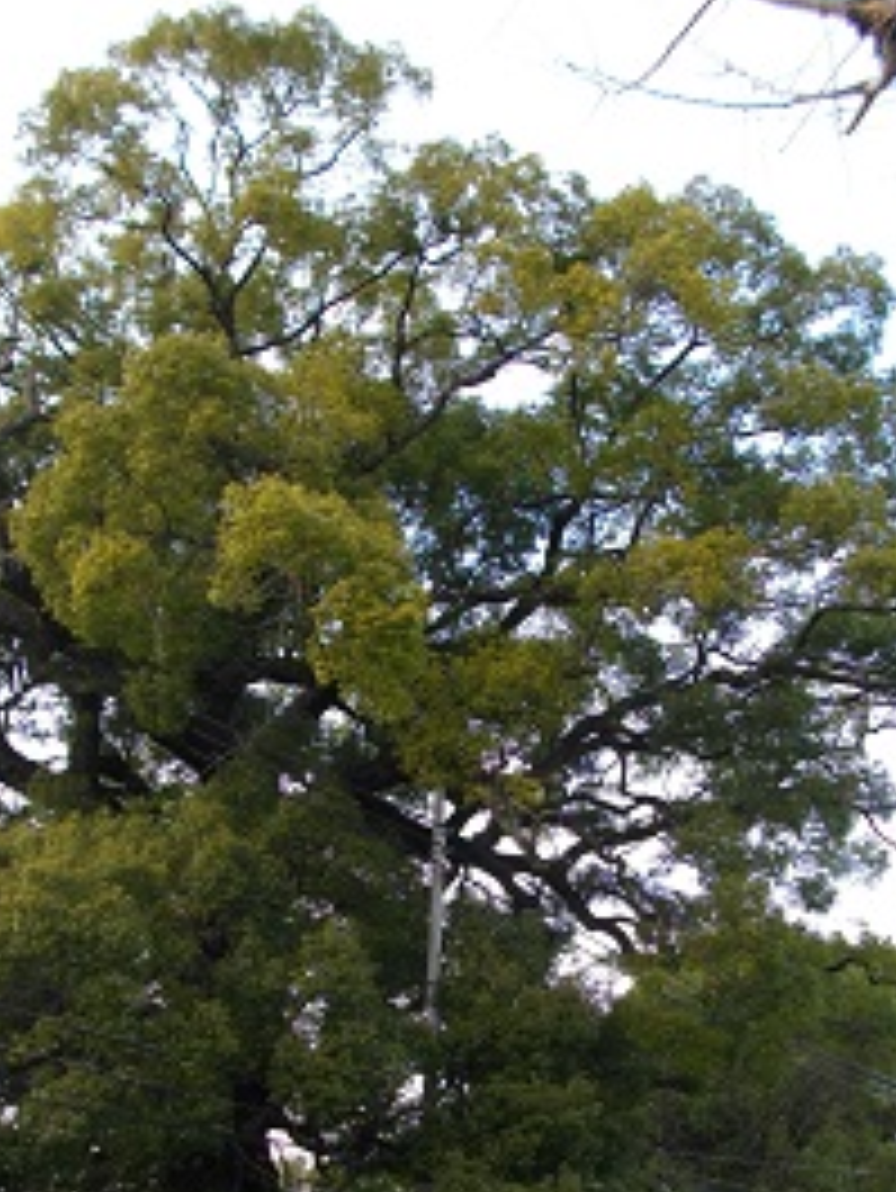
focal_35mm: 47
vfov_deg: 39.6
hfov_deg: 30.9
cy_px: 857
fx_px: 1621
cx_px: 441
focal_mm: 5.7
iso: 102
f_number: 2.9
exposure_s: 1/125
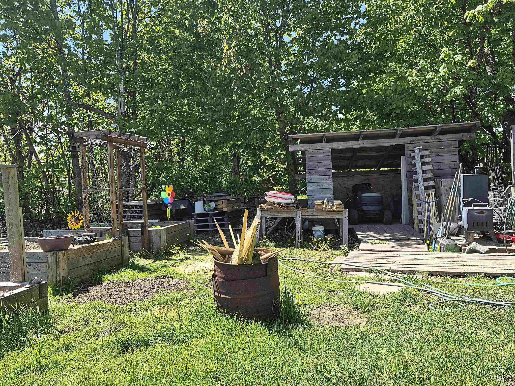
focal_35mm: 23
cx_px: 258
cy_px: 193
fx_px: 342
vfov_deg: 58.9
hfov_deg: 73.9
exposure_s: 1/1964
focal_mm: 5.4
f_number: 1.8
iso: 80
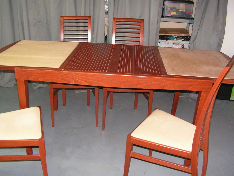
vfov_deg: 38.7
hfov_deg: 50.1
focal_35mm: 37
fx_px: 250
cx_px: 115
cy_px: 88
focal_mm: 6
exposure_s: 1/40
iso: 200
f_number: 3.2
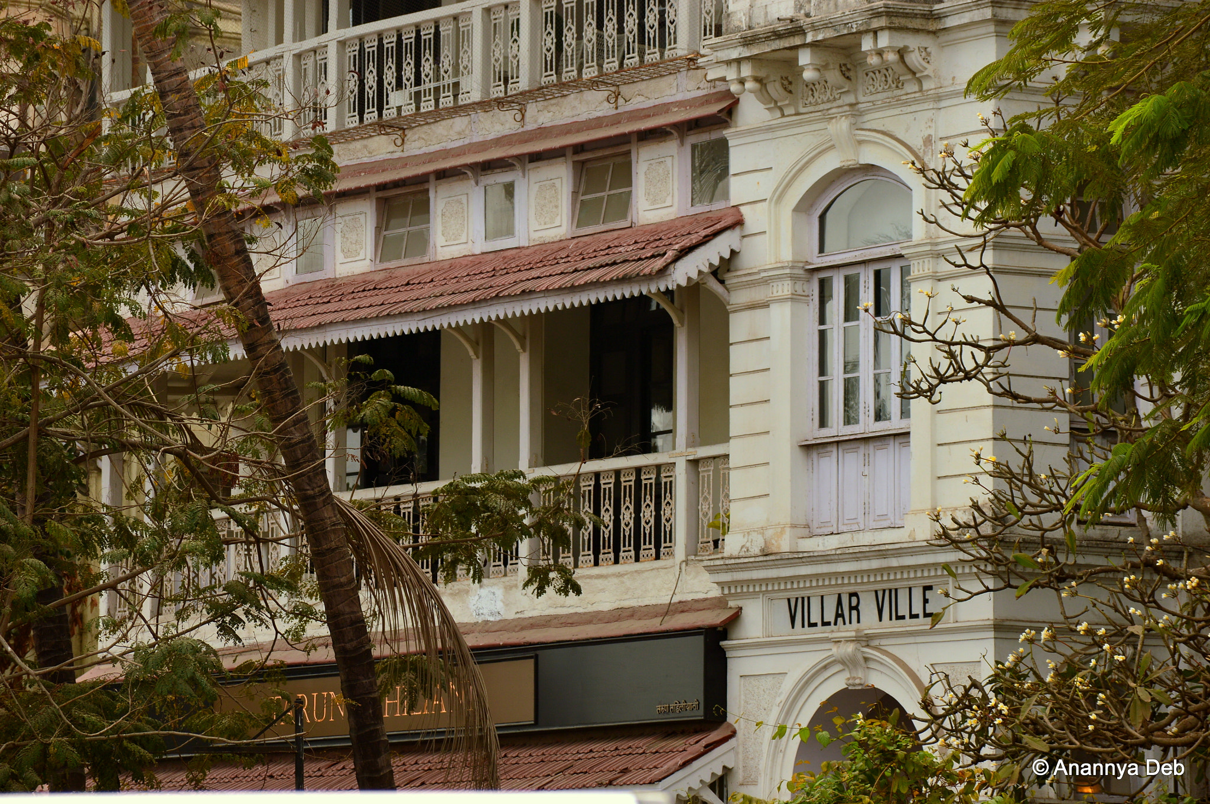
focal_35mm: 188
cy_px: 402
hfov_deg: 11.0
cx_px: 605
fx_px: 6297
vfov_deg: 7.3
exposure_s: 1/250
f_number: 5.6
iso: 100
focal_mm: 125
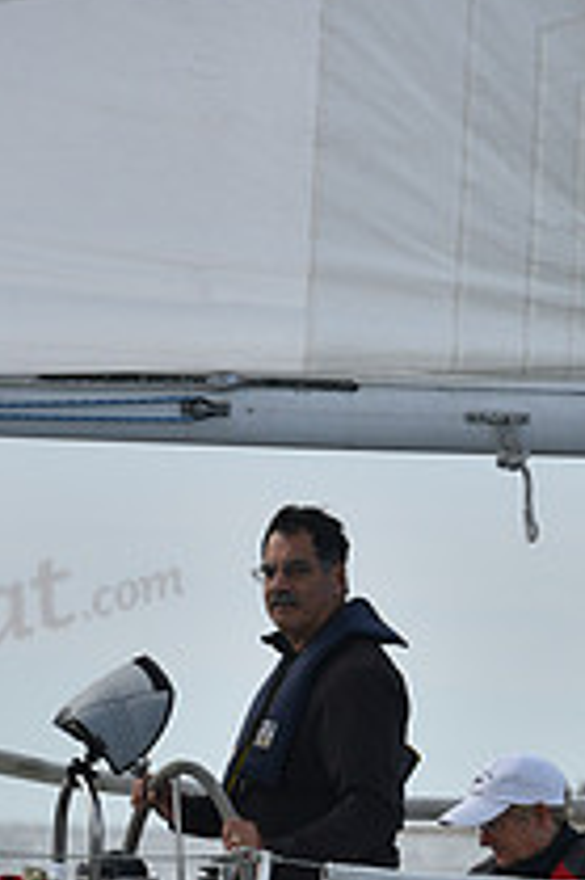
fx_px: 10840
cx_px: 402
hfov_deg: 3.1
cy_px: 1192
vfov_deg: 4.6
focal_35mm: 444
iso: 320
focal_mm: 160
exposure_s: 1/1000
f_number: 7.1
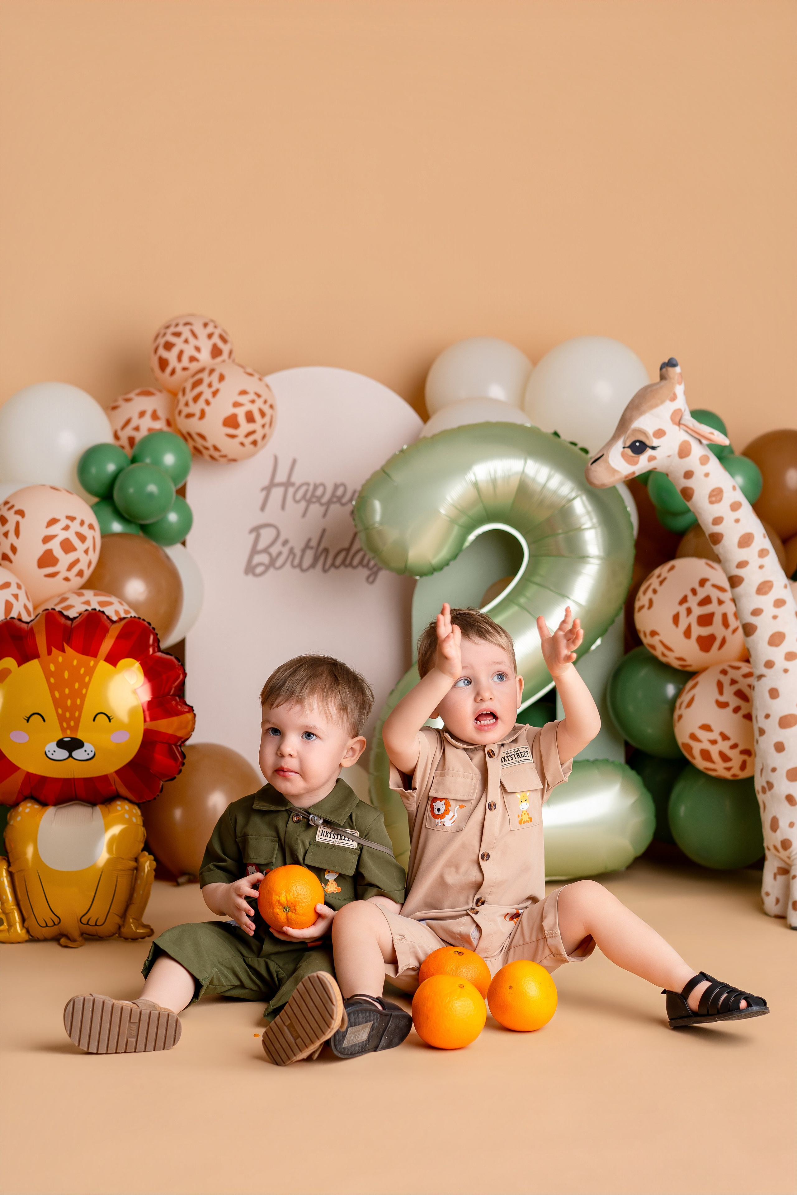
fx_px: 1826
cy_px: 598
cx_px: 398
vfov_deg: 36.2
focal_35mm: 55
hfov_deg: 24.6
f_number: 3.2
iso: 160
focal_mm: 55
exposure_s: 1/160
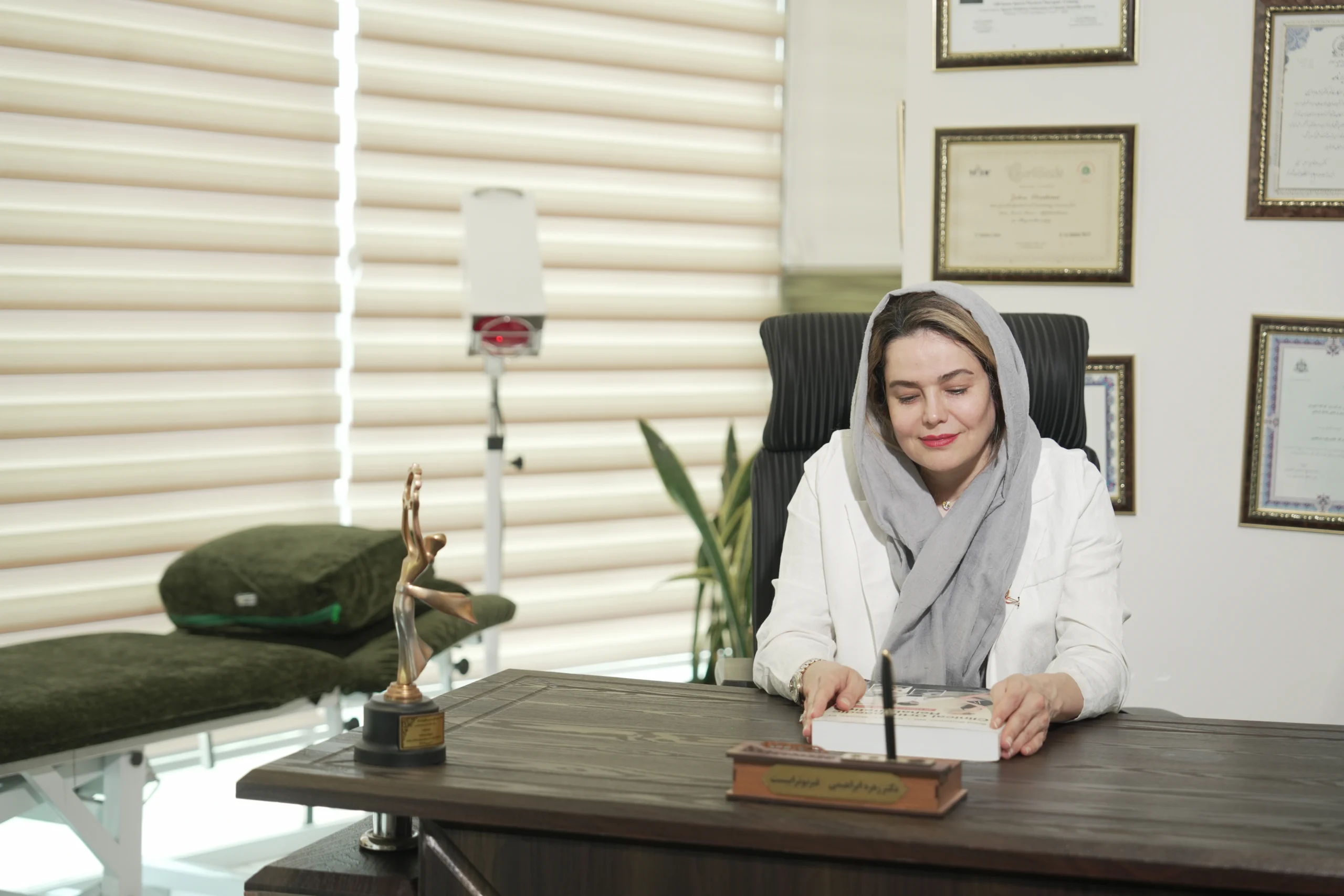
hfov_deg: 32.4
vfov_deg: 21.9
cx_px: 672
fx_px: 2315
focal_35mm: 62
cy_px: 448
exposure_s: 1/100
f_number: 2.8
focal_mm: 62
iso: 320
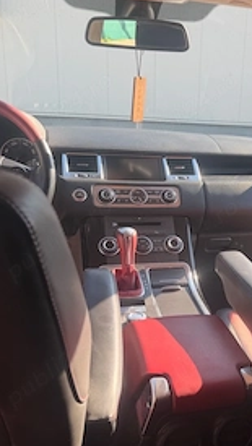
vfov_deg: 52.5
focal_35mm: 38
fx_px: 451
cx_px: 218
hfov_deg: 30.1
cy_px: 259
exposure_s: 1/501
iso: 80
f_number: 1.78
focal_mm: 6.76
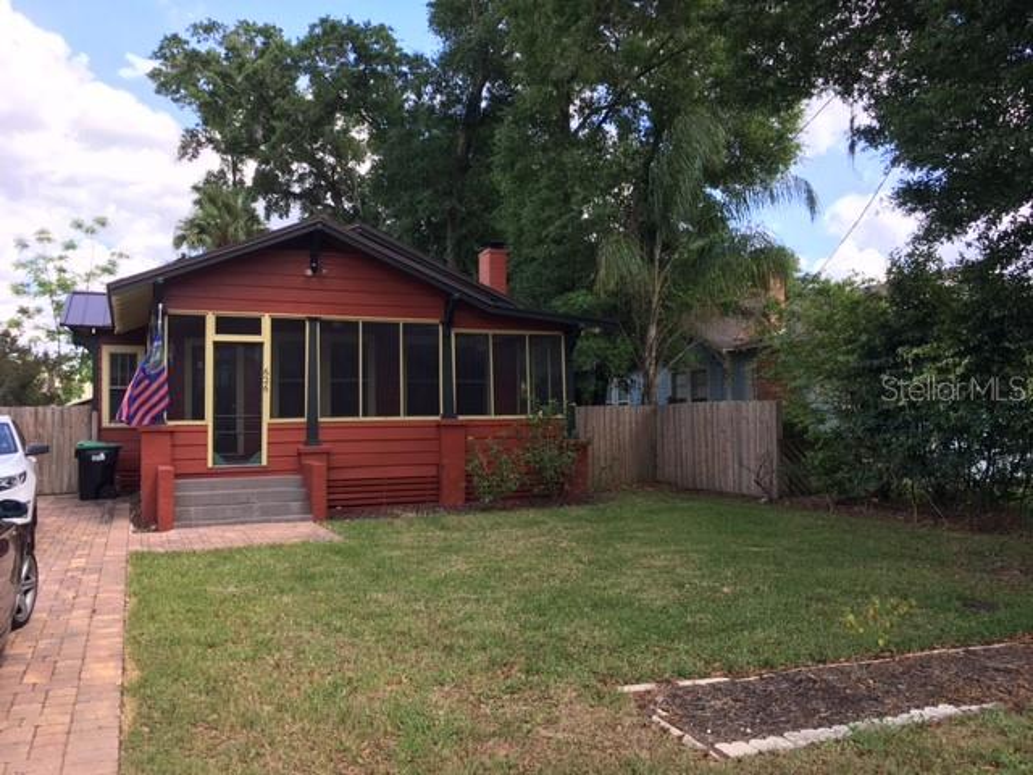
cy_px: 388
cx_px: 516
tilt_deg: +4.8
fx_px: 865
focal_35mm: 29
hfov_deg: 61.7
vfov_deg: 48.2
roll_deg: -0.3
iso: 25
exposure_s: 1/390
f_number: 2.2
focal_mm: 4.15
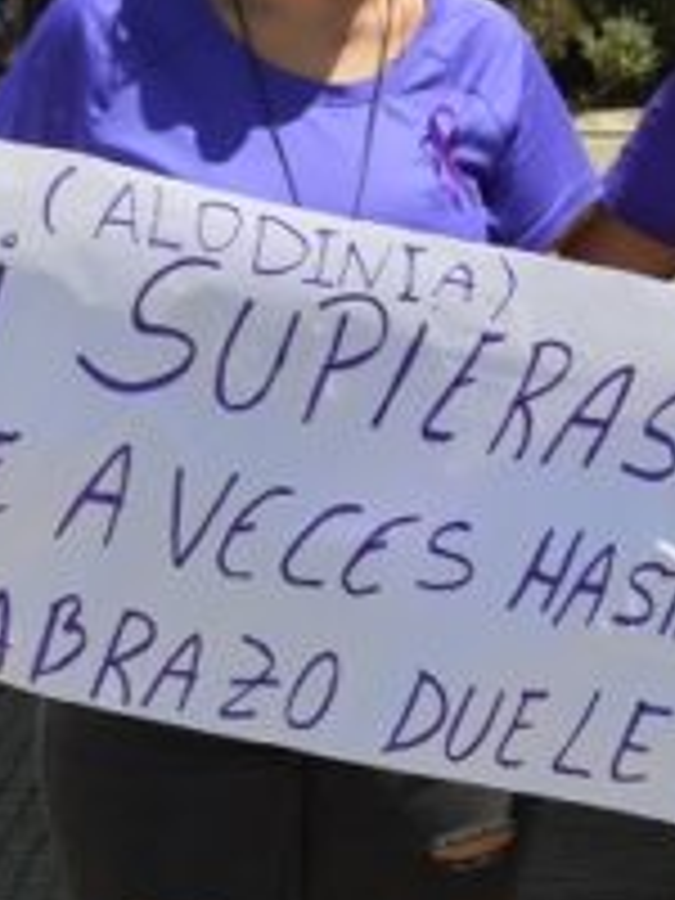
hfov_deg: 9.1
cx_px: 1238
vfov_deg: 12.5
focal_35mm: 155
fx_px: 4030
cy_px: -90
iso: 100
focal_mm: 28
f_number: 6.3
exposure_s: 1/160
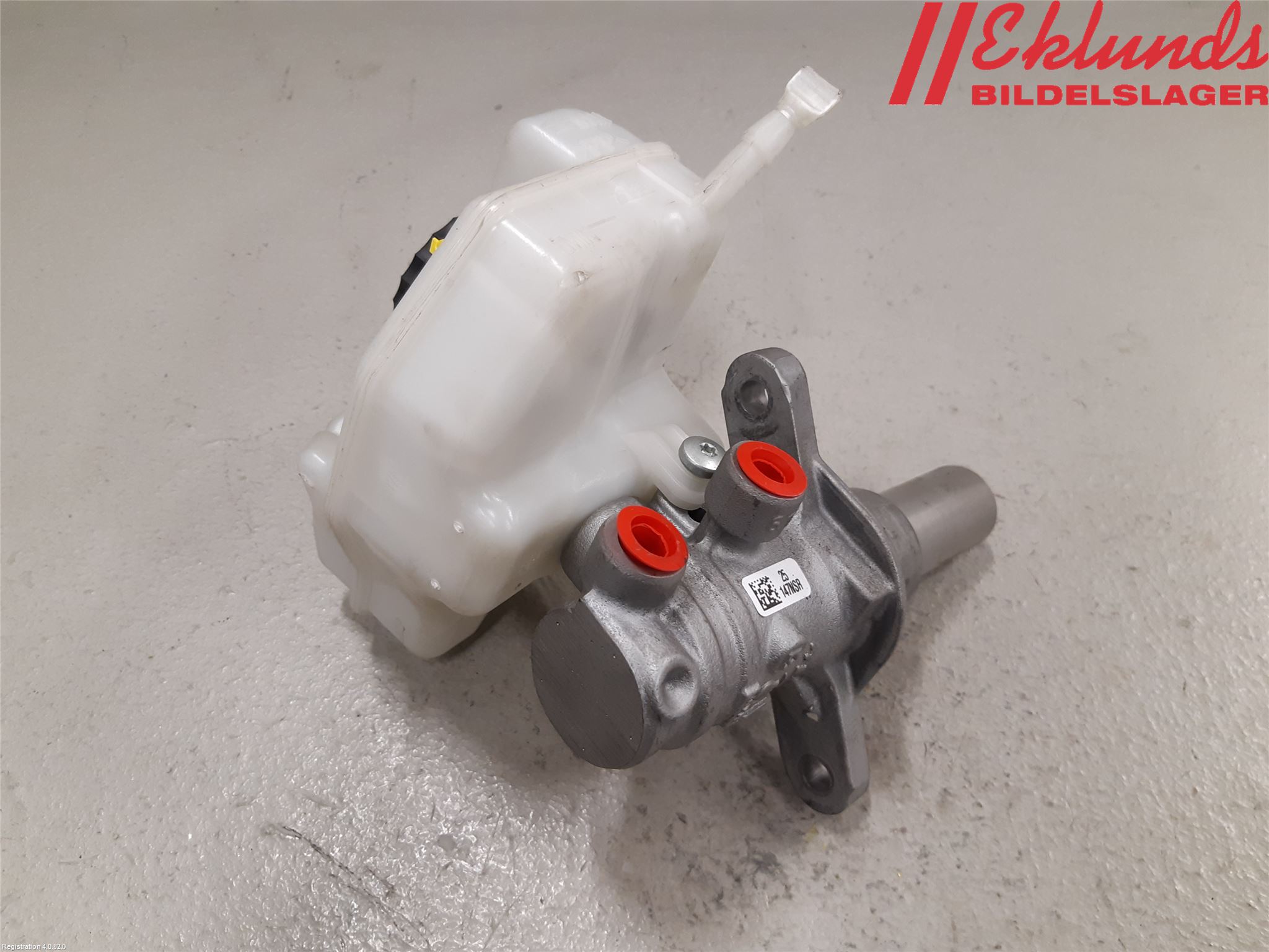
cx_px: 634
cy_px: 476
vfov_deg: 53.1
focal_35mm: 26
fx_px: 953
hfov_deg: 67.3
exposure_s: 1/50
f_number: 1.7
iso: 125
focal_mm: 3.93
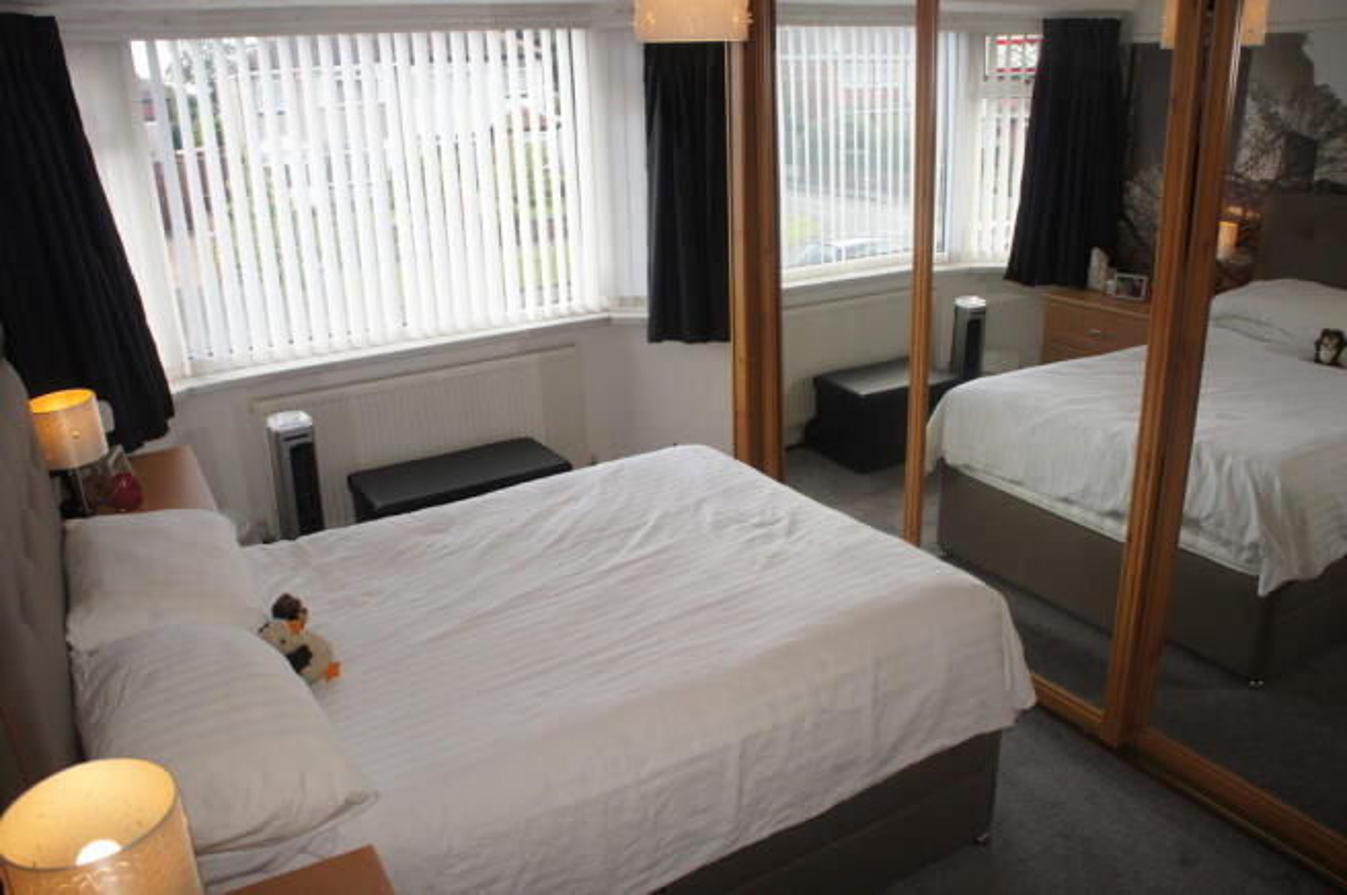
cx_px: 674
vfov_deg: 47.8
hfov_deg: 67.4
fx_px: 1009
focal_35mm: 27
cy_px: 448
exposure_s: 1/100
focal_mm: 18
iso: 200
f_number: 5.6
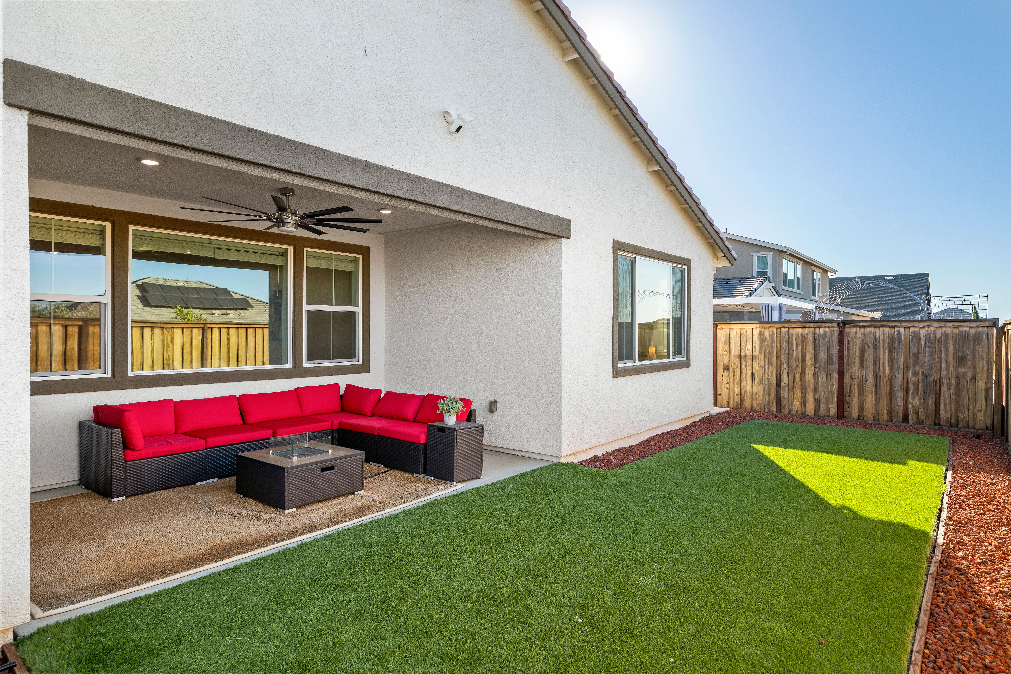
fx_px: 576
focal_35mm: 20
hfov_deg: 82.6
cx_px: 506
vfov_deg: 60.7
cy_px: 337
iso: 400
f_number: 7.1
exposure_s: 1/100
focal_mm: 20.5
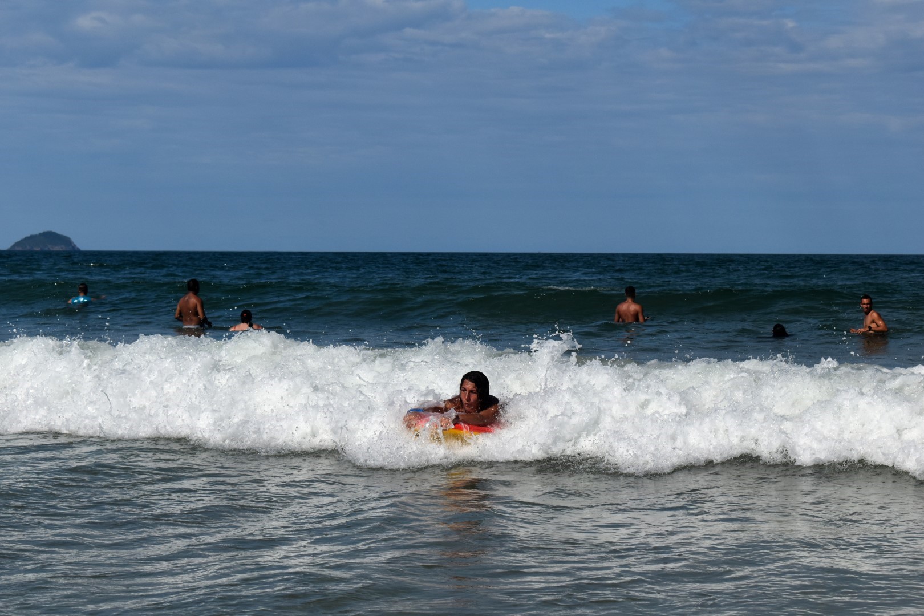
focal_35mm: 78
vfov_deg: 17.5
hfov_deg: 26.0
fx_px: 2002
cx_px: 462
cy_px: 308
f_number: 8
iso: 360
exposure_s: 1/2000
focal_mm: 52
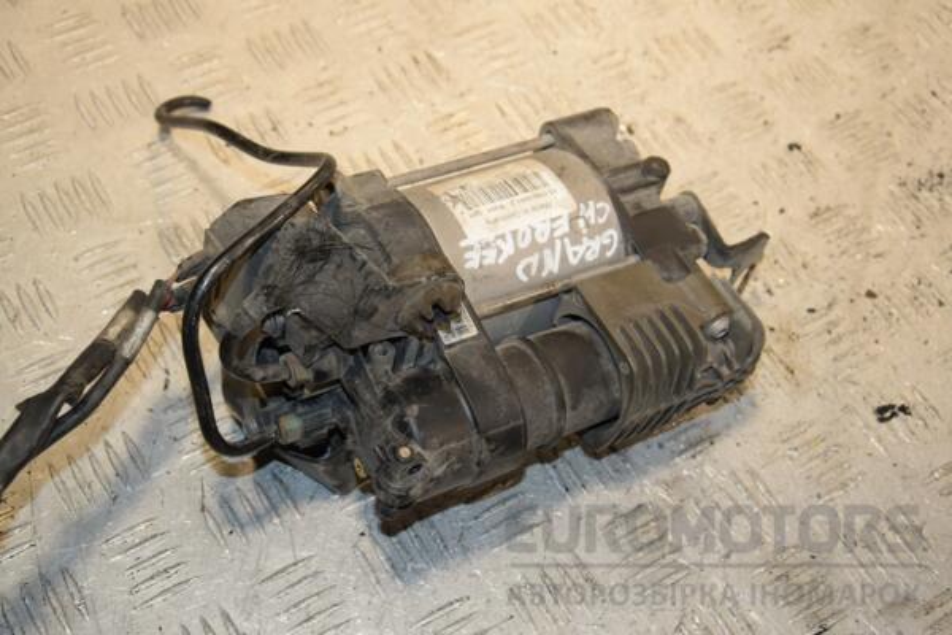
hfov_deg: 33.4
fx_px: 1587
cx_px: 476
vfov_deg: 22.6
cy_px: 318
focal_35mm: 60
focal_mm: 40
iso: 800
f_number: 7.1
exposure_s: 1/200
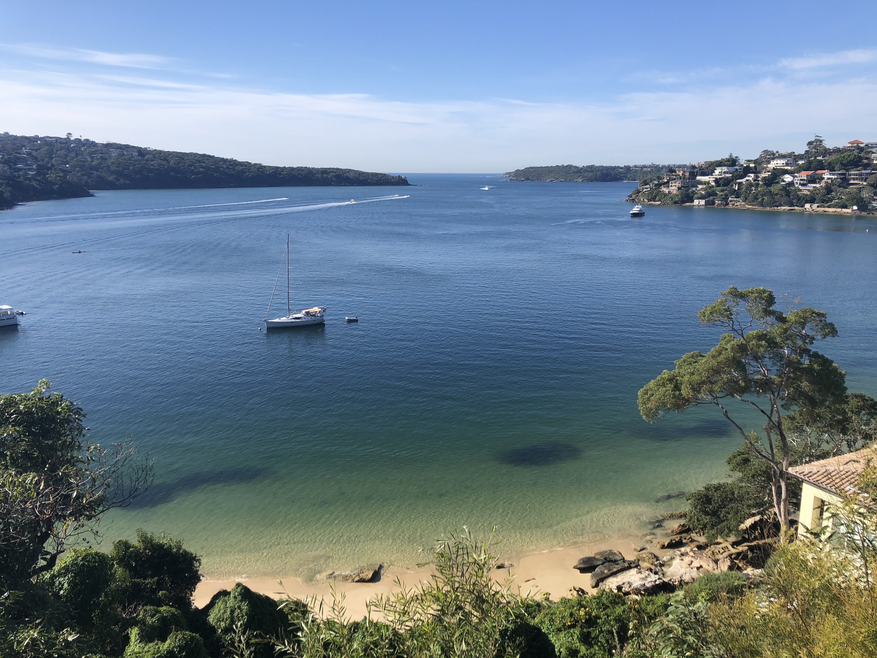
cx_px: 438
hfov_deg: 63.4
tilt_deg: -14.0
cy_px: 329
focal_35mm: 28
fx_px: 709
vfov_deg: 49.7
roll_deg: +0.1
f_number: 1.8
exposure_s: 1/1656
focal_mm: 3.99
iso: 20
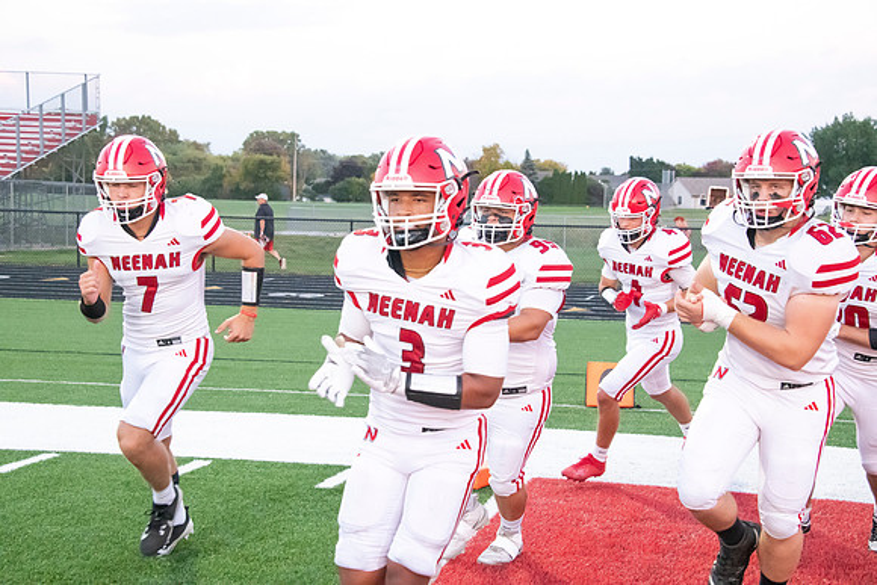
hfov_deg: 32.4
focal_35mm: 62
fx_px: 1511
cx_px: 438
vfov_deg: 21.9
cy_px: 292
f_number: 7.1
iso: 10000
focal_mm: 62
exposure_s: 1/640
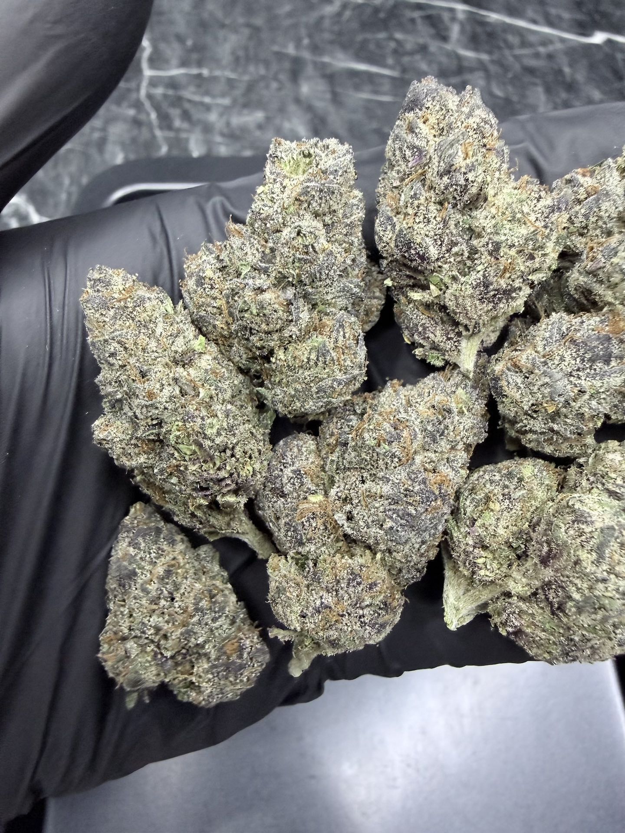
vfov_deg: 71.6
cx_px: 312
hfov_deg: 56.8
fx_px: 578
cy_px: 416
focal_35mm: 24
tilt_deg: -63.2
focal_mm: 2.22
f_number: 2.2
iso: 320
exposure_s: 1/71
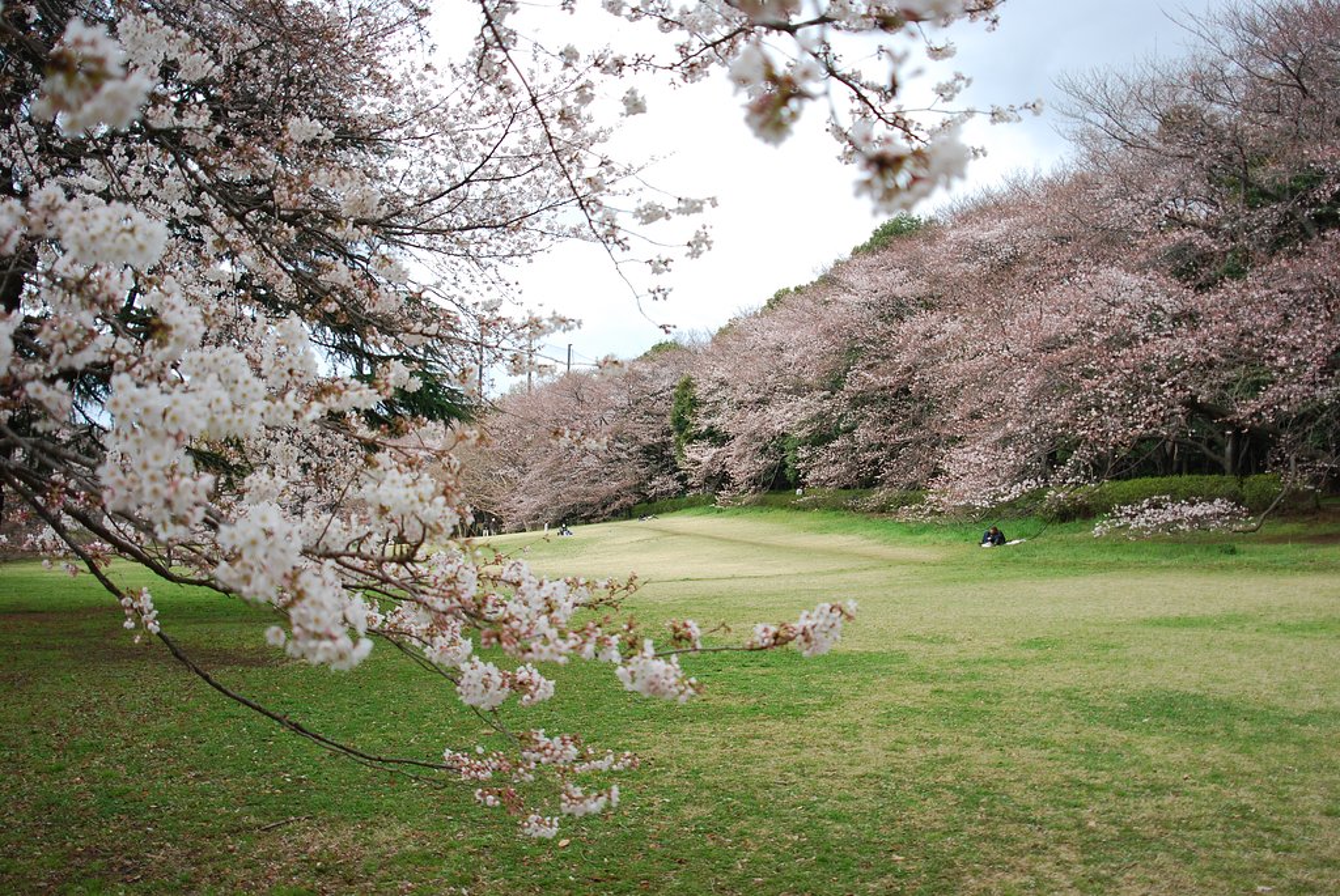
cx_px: 670
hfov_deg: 61.9
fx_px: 1118
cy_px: 448
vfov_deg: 43.7
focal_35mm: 30
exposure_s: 1/320
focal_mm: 20
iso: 100
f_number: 3.5
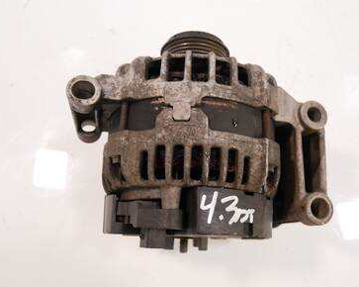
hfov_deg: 57.1
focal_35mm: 31
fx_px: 329
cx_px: 199
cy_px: 147
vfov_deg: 47.1
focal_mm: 12
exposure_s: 1/60
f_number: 3.5
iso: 500
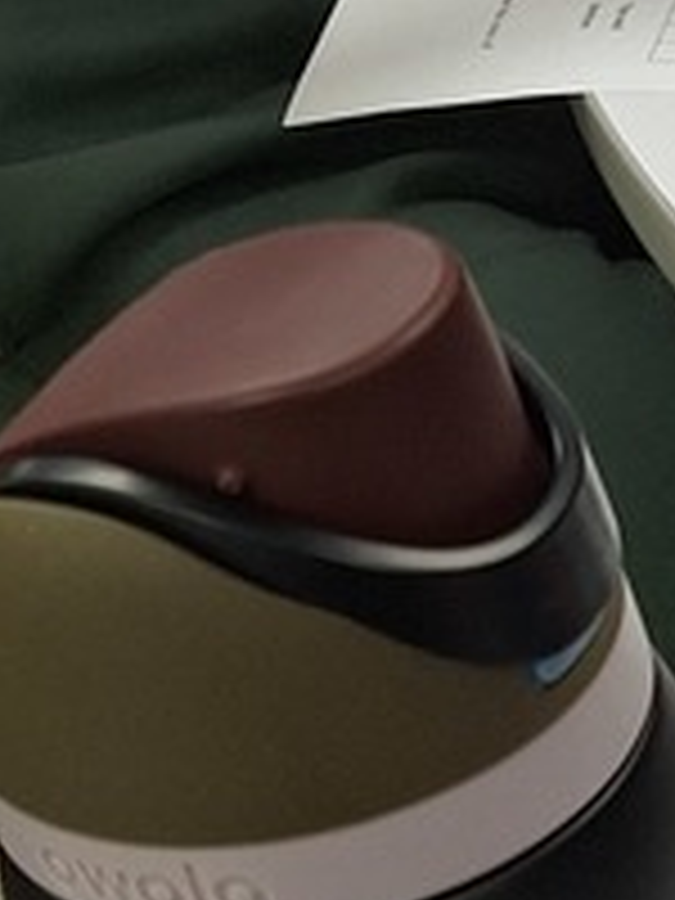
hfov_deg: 10.8
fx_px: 3068
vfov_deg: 16.0
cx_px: 1575
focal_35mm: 118
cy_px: 1076
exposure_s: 1/60
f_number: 1.8
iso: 40
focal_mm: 5.54
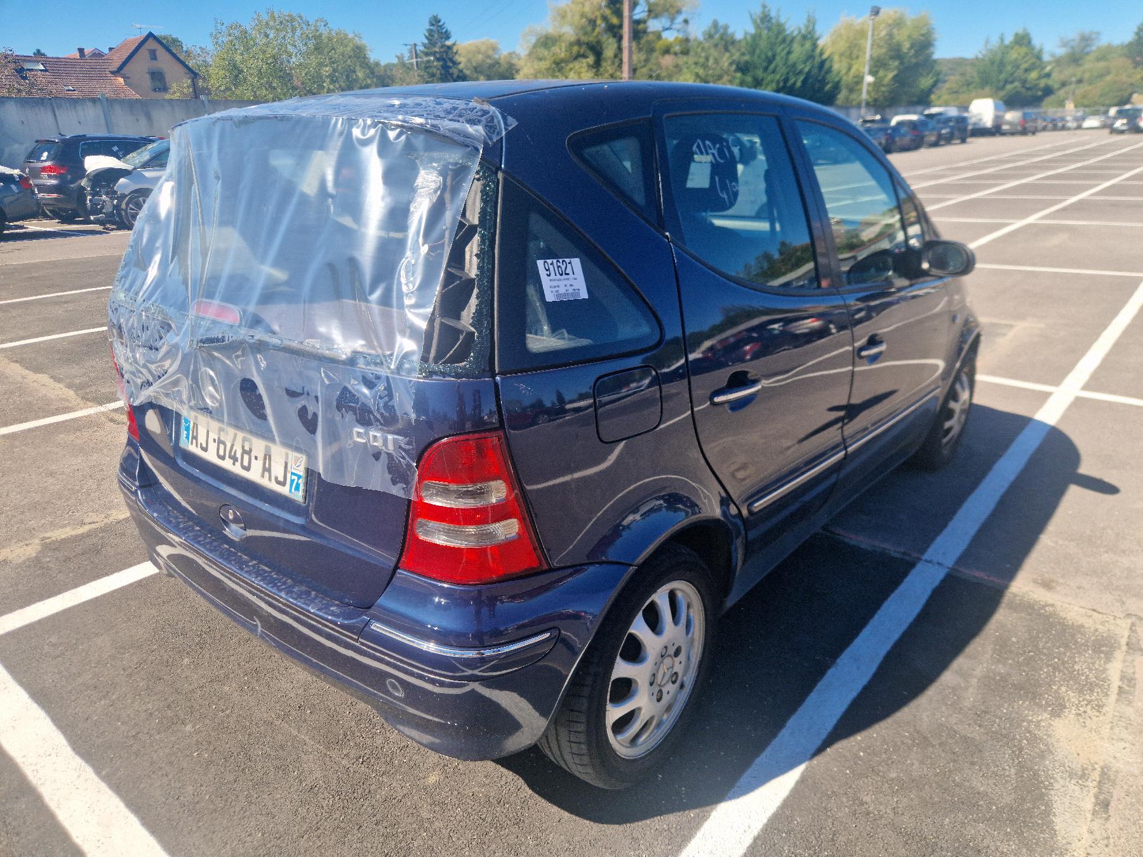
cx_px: 572
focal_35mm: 23
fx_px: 759
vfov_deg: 58.9
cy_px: 428
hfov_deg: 73.9
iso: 50
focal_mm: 5.4
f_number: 1.8
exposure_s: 1/909
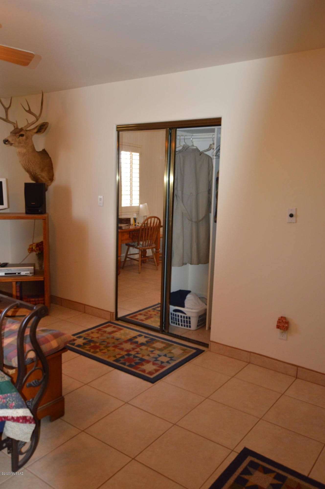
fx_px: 407
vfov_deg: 62.0
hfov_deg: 43.5
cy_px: 244
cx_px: 162
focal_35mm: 30
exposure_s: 1/60
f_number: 4
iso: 400
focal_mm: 20
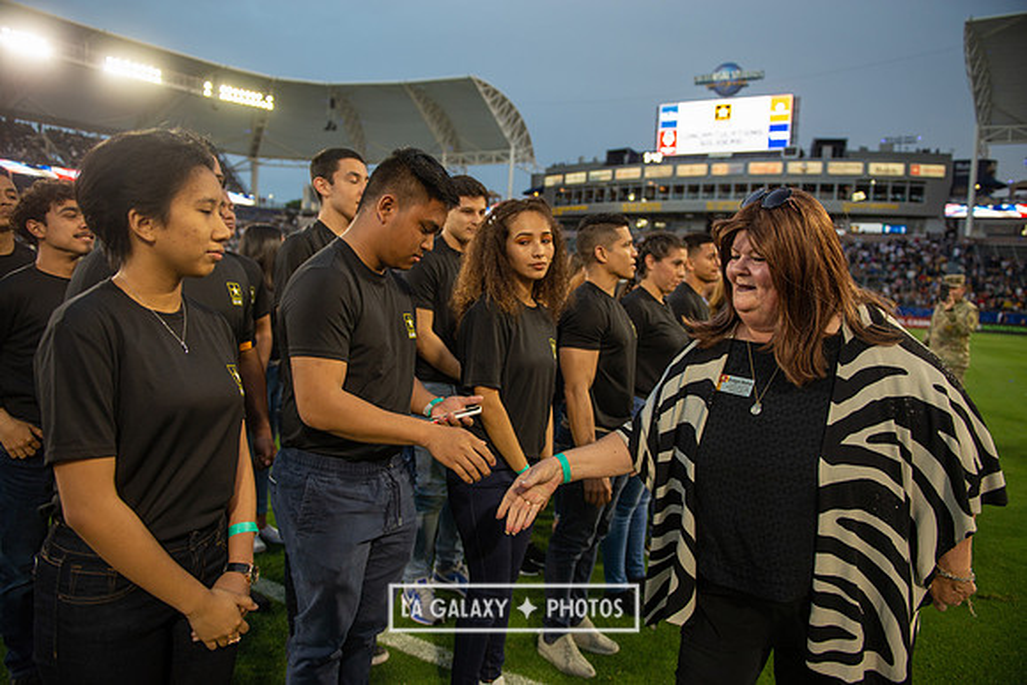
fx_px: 685
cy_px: 342
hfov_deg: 73.7
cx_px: 514
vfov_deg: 53.2
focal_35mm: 24
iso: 400
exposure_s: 1/500
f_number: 2.8
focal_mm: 24
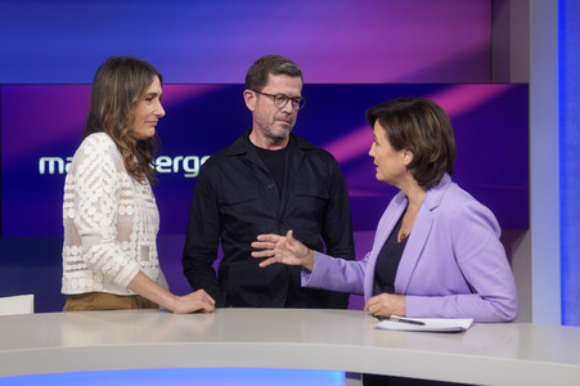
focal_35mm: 45
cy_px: 193
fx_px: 724
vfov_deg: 29.8
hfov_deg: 43.6
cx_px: 290
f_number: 1.6
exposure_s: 1/400
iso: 640
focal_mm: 30
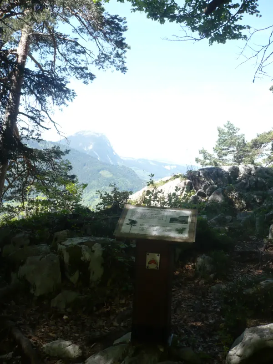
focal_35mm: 35
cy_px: 182
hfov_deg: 40.7
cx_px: 136
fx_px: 368
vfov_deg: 52.6
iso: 100
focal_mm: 5.8
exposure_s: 1/320
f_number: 2.8
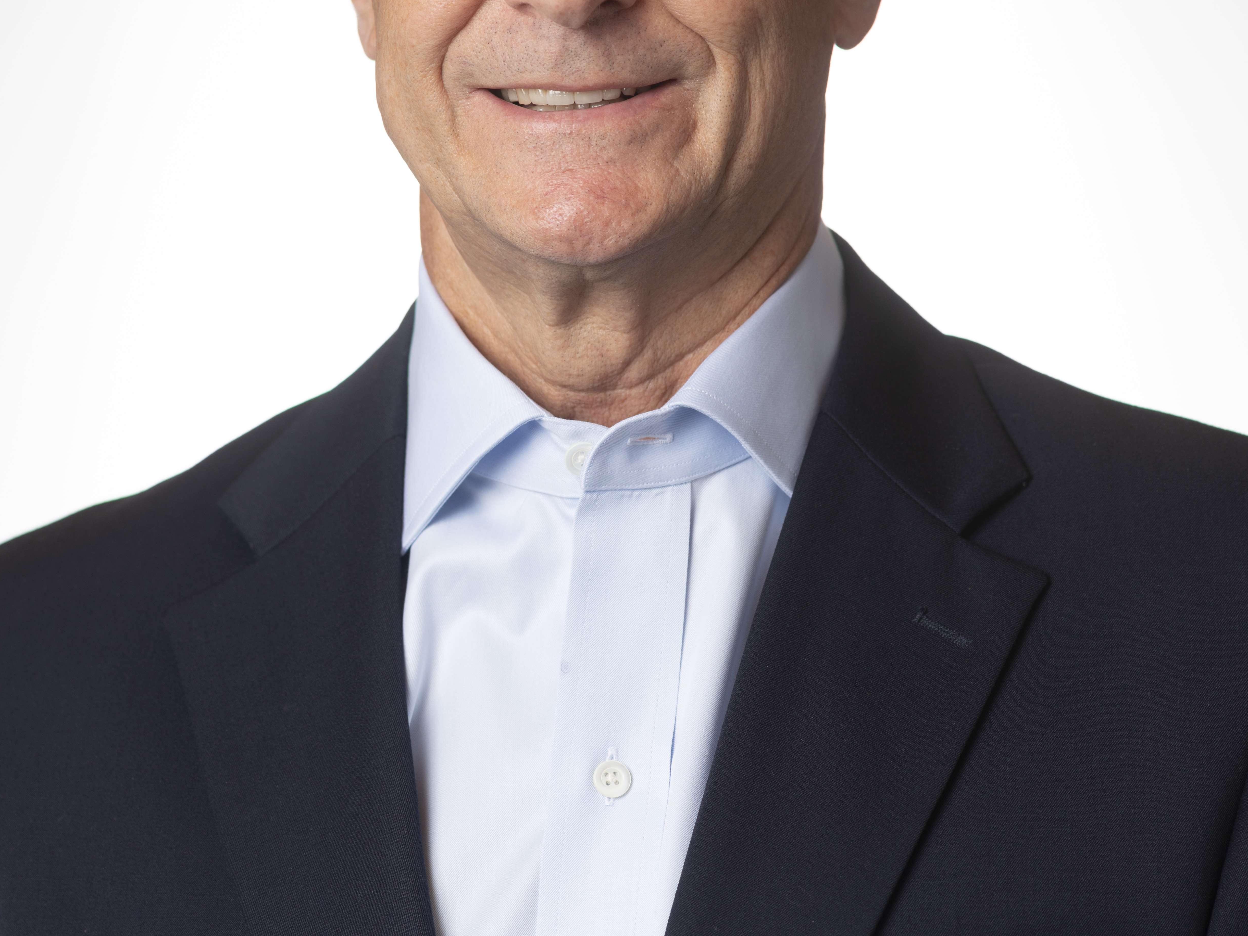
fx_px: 8869
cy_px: 308
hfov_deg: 8.0
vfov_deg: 6.0
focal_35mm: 246
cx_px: 624
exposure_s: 1/160
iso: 125
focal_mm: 170
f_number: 5.6
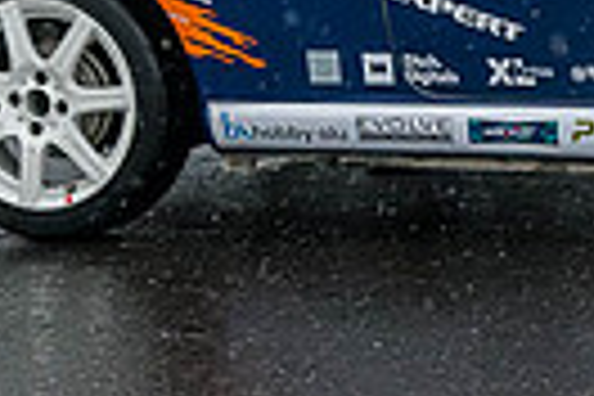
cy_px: 333
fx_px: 5973
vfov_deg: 3.8
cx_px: 1209
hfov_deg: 5.6
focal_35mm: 362
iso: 3200
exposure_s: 1/1250
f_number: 8
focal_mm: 48
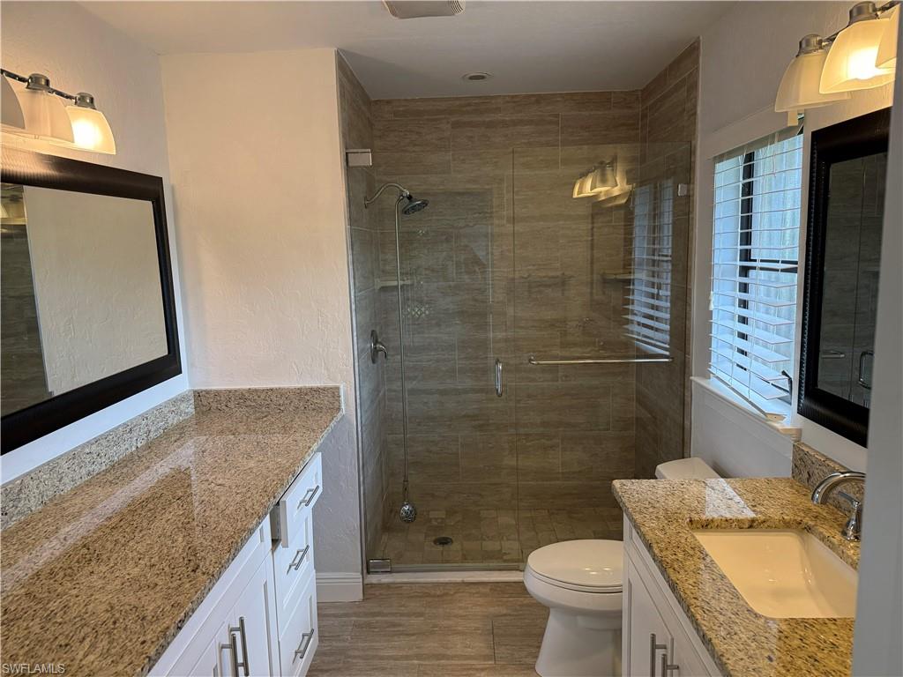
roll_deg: +1.3
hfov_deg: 71.6
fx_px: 626
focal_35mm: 24
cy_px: 338
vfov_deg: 56.8
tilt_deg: -7.6
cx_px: 452
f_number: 1.78
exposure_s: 1/120
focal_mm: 6.76
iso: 250
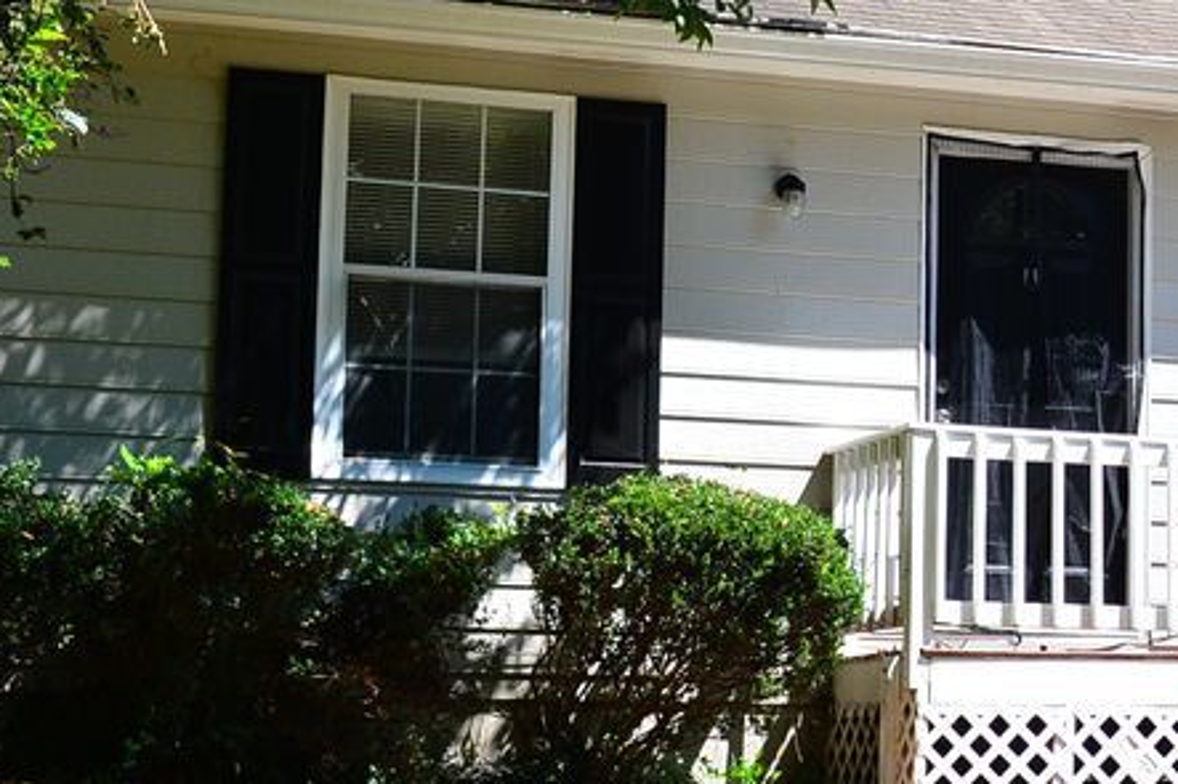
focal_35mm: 115
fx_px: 3761
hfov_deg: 16.8
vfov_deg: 11.9
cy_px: 365
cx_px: 1508
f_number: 7.1
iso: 800
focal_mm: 34
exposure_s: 1/1000
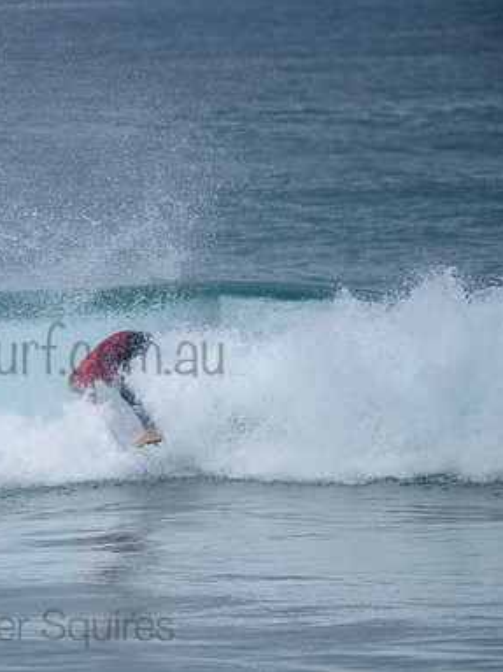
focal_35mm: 729
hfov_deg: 2.0
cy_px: 334
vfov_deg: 2.7
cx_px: 39
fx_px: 14132
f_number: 5.6
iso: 250
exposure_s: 1/2000
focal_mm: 500
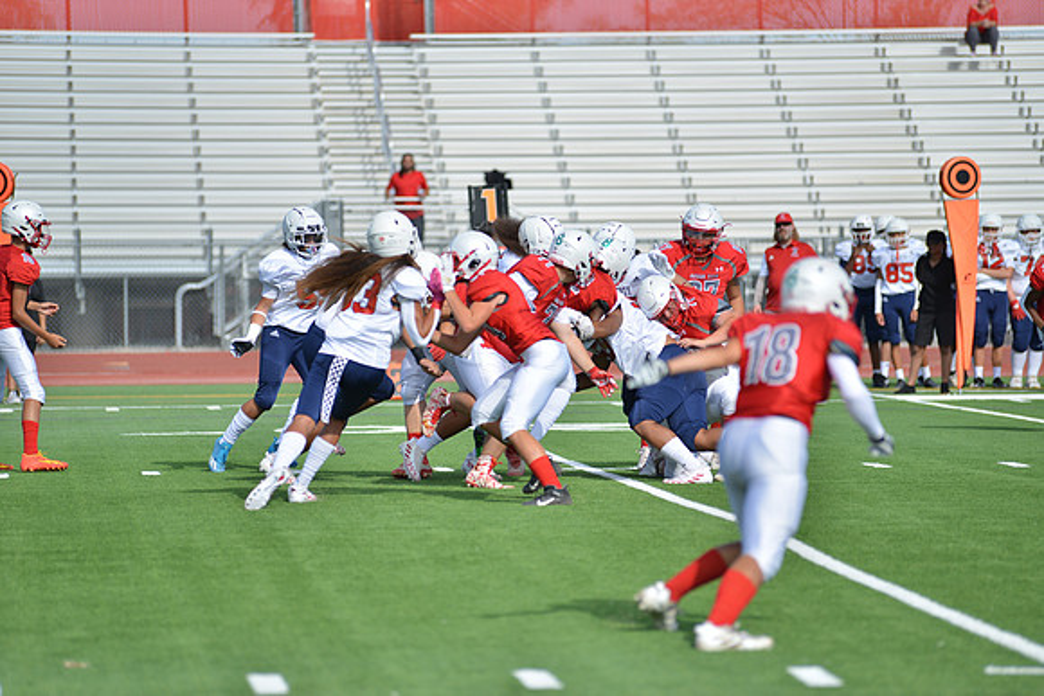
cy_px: 348
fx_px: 5801
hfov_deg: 10.3
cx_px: 522
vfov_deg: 6.9
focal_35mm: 200
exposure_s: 1/1600
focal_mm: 200
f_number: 2.8
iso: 100
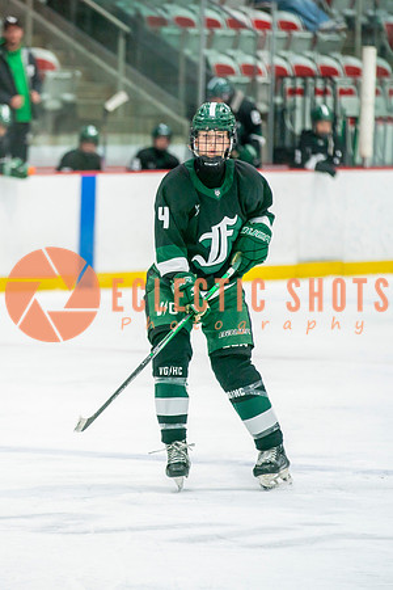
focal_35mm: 313
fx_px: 5119
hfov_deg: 4.4
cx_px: 99
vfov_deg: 6.6
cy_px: 299
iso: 640
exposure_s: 1/640
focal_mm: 200
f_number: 3.2
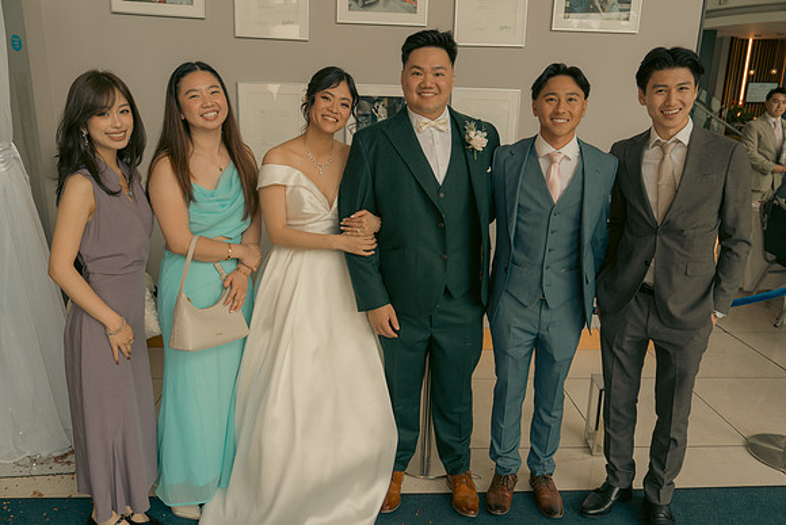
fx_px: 633
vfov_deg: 45.0
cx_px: 393
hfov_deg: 63.6
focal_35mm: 29
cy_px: 262
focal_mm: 29
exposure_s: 1/160
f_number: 3.5
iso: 160
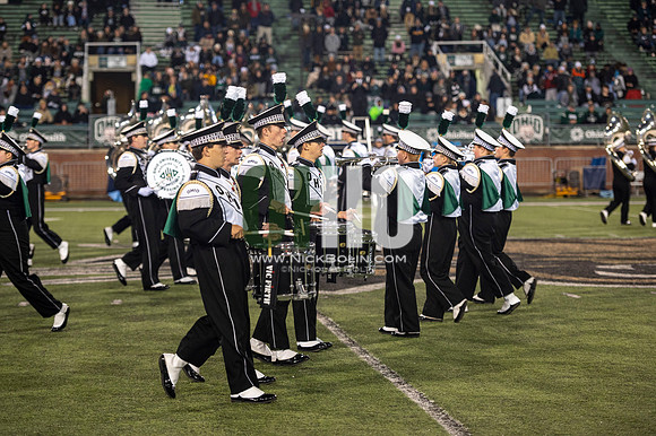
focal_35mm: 110
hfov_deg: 18.6
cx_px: 328
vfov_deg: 12.4
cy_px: 218
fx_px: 2003
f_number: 2.8
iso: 1000
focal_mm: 110
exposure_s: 1/500
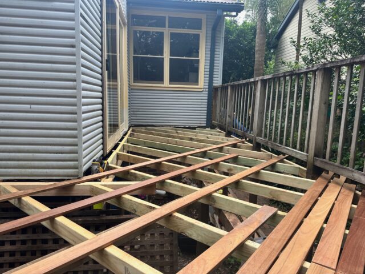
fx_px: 253
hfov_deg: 71.6
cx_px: 182
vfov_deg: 56.8
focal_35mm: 24
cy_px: 137
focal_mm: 6.86
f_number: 1.78
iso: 80
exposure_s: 1/294
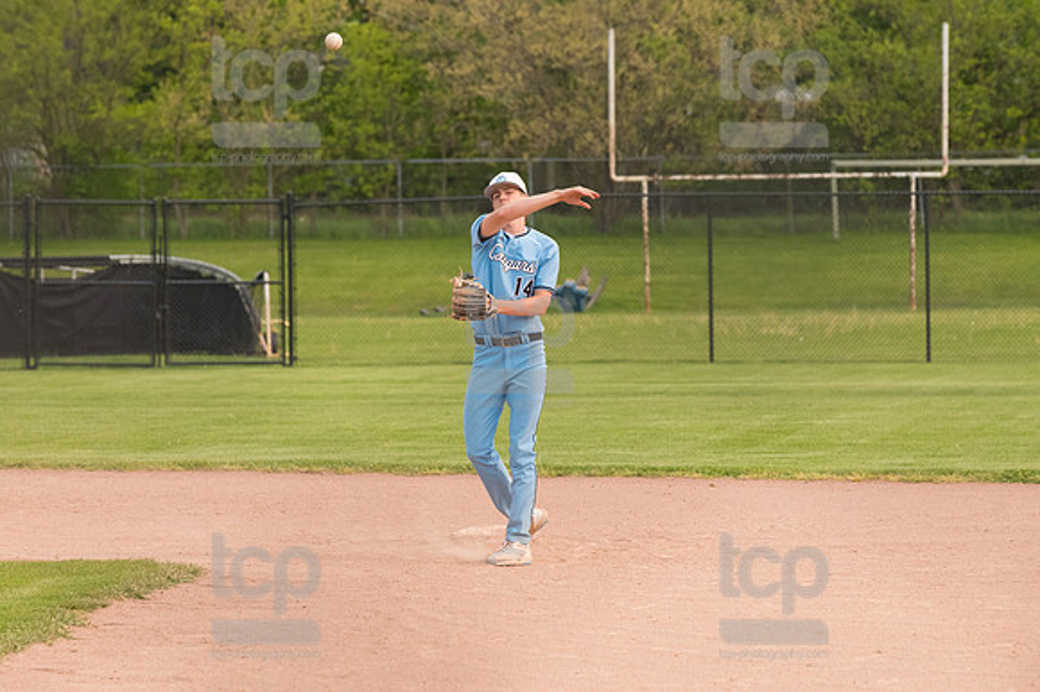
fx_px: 7997
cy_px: 346
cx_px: 520
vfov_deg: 5.0
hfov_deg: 7.4
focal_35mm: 277
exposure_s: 1/2000
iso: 1000
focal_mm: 185
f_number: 5.6
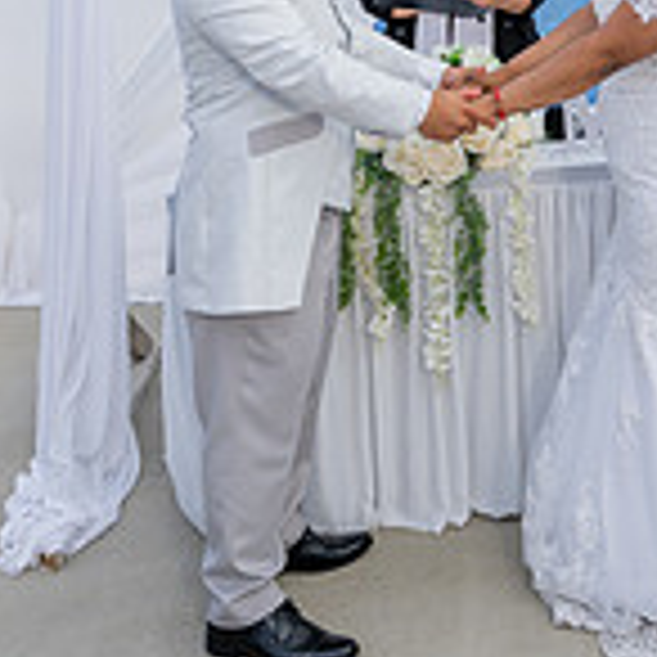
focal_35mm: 63
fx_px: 1353
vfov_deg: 24.0
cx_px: 562
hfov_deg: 26.6
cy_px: -194
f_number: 6.3
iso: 200
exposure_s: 1/125
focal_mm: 24
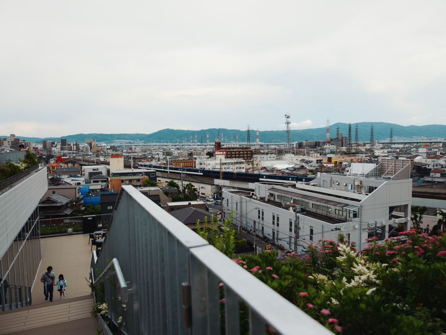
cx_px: 223
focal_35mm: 24
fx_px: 309
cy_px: 168
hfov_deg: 71.6
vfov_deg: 56.8
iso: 100
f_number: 1.7
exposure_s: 1/2500
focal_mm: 10.9
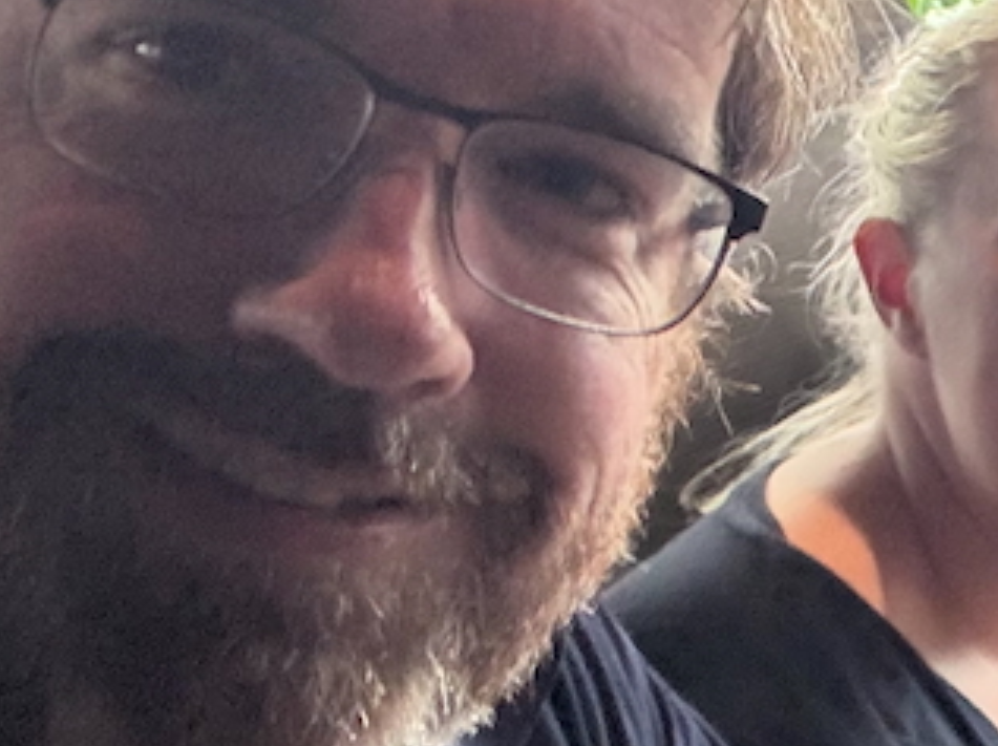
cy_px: 529
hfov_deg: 16.4
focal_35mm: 93
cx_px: 1968
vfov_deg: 15.8
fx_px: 2678
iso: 250
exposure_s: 1/60
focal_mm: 2.69
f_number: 1.9
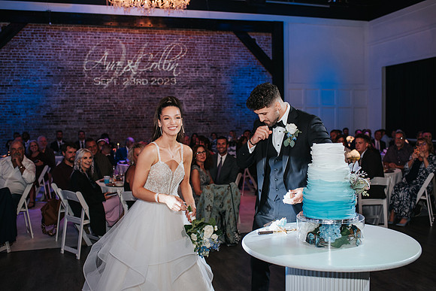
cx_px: 218
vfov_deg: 36.3
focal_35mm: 37
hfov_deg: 52.3
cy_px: 146
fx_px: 444
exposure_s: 1/200
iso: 1000
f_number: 2.8
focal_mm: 35
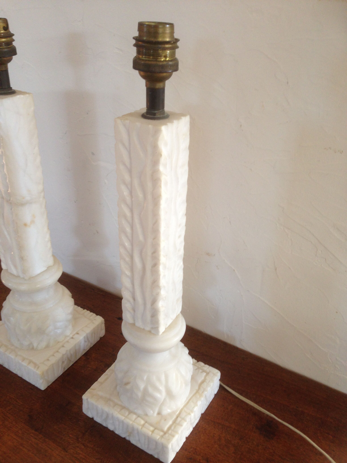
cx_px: 174
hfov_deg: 42.9
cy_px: 232
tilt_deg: -26.9
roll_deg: -3.0
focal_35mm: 33
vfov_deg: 55.4
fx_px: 441
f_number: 2.4
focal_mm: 4.12
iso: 80
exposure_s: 1/20
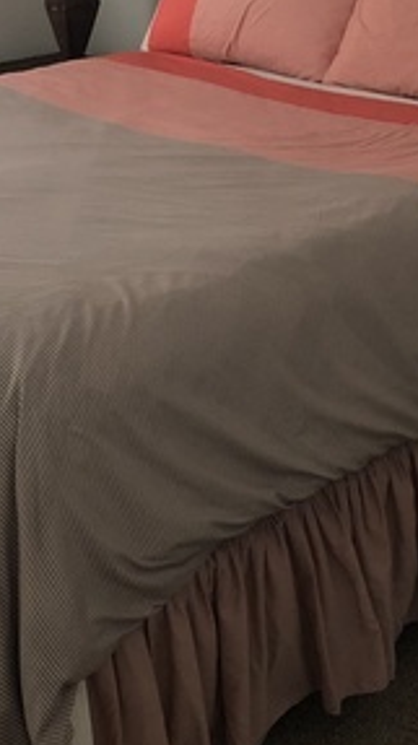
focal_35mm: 71
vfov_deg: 28.7
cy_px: 87
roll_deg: -0.2
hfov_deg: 16.9
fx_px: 1402
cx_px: 106
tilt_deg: -11.6
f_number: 1.8
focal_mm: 4
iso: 100
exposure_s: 1/13
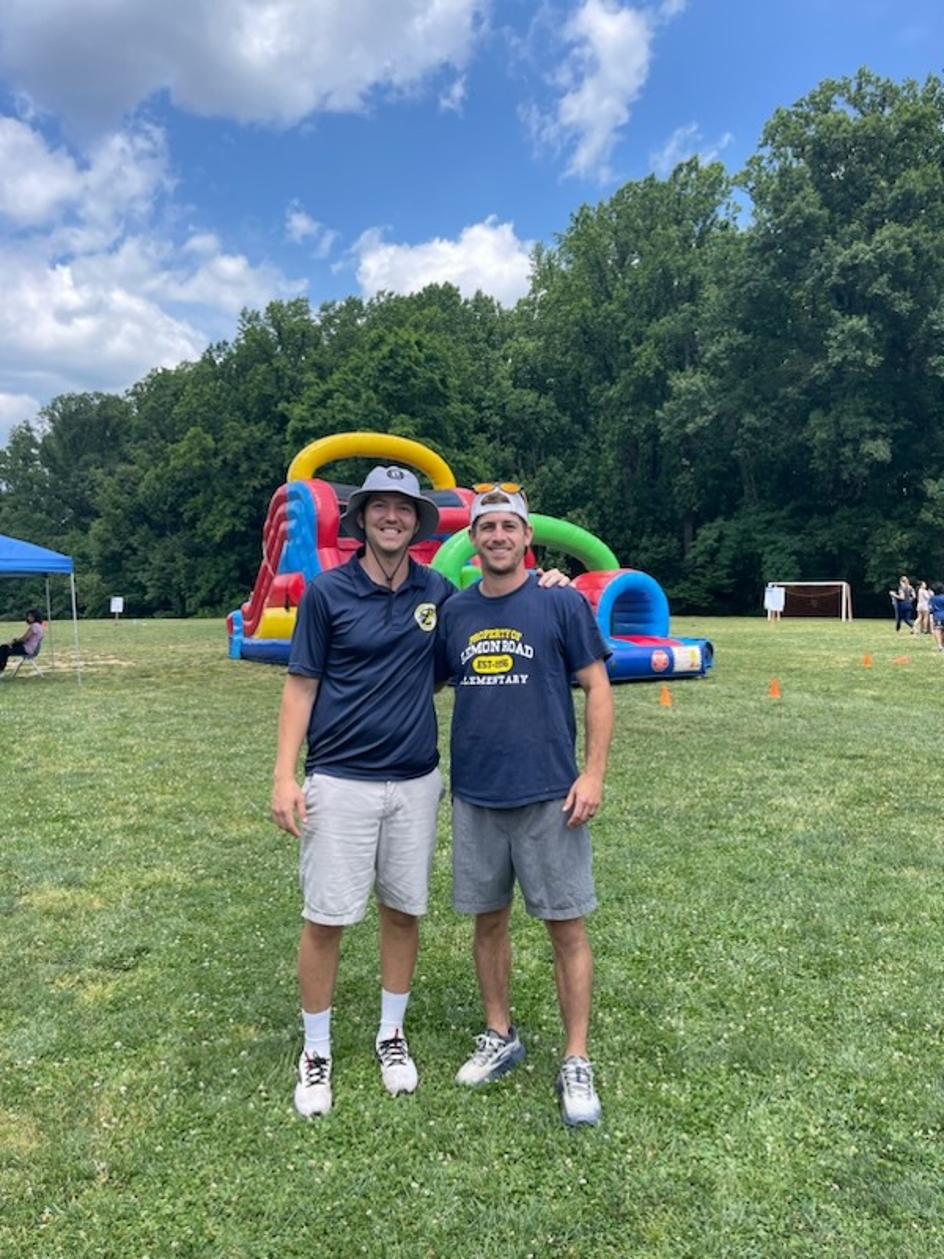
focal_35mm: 26
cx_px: 472
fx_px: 945
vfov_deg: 67.3
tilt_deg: -2.0
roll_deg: -0.5
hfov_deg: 53.1
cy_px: 630
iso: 32
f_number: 1.6
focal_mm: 5.1
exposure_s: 1/1475
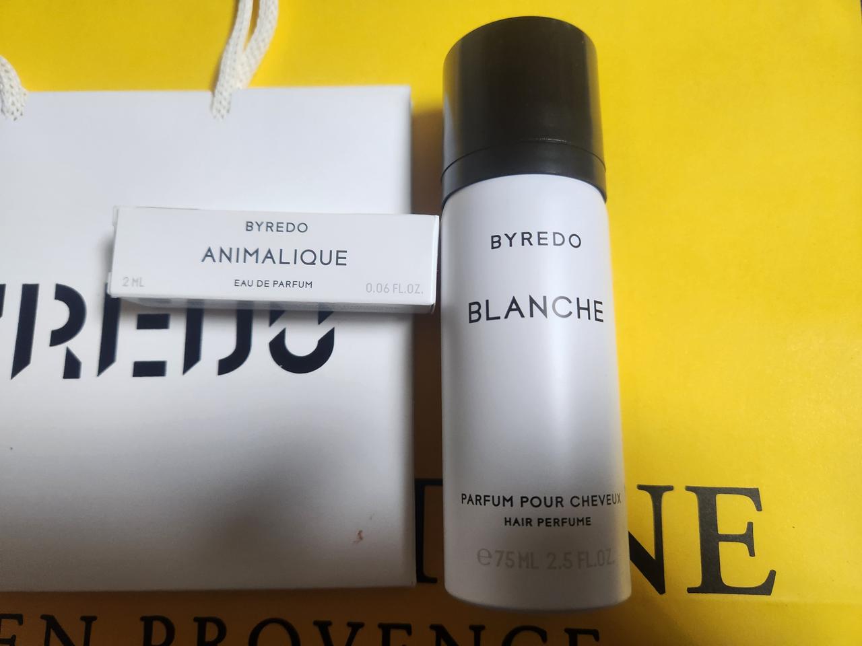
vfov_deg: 58.9
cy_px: 323
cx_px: 431
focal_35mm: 23
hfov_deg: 73.9
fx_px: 573
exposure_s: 1/120
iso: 250
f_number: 1.8
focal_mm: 5.4
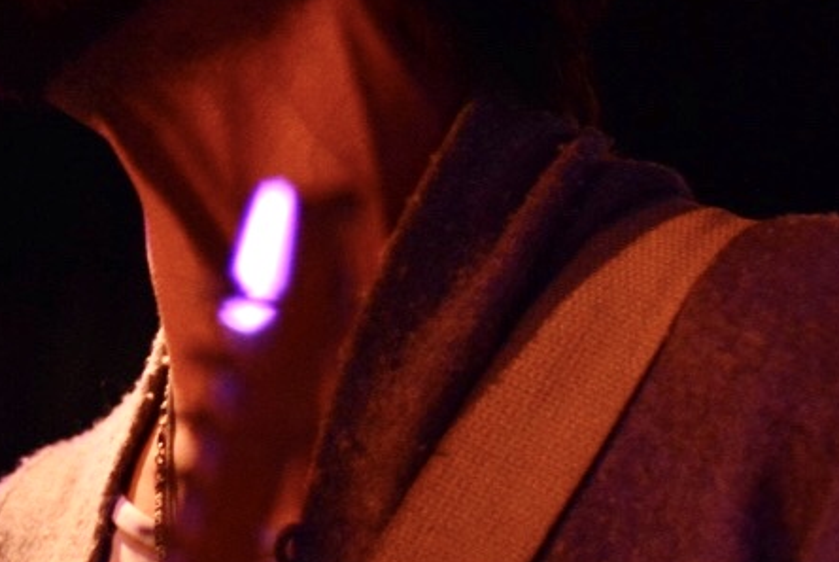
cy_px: 433
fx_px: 6042
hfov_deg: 7.9
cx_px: 213
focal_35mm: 259
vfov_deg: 5.3
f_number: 2
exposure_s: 1/125
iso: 1600
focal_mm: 50
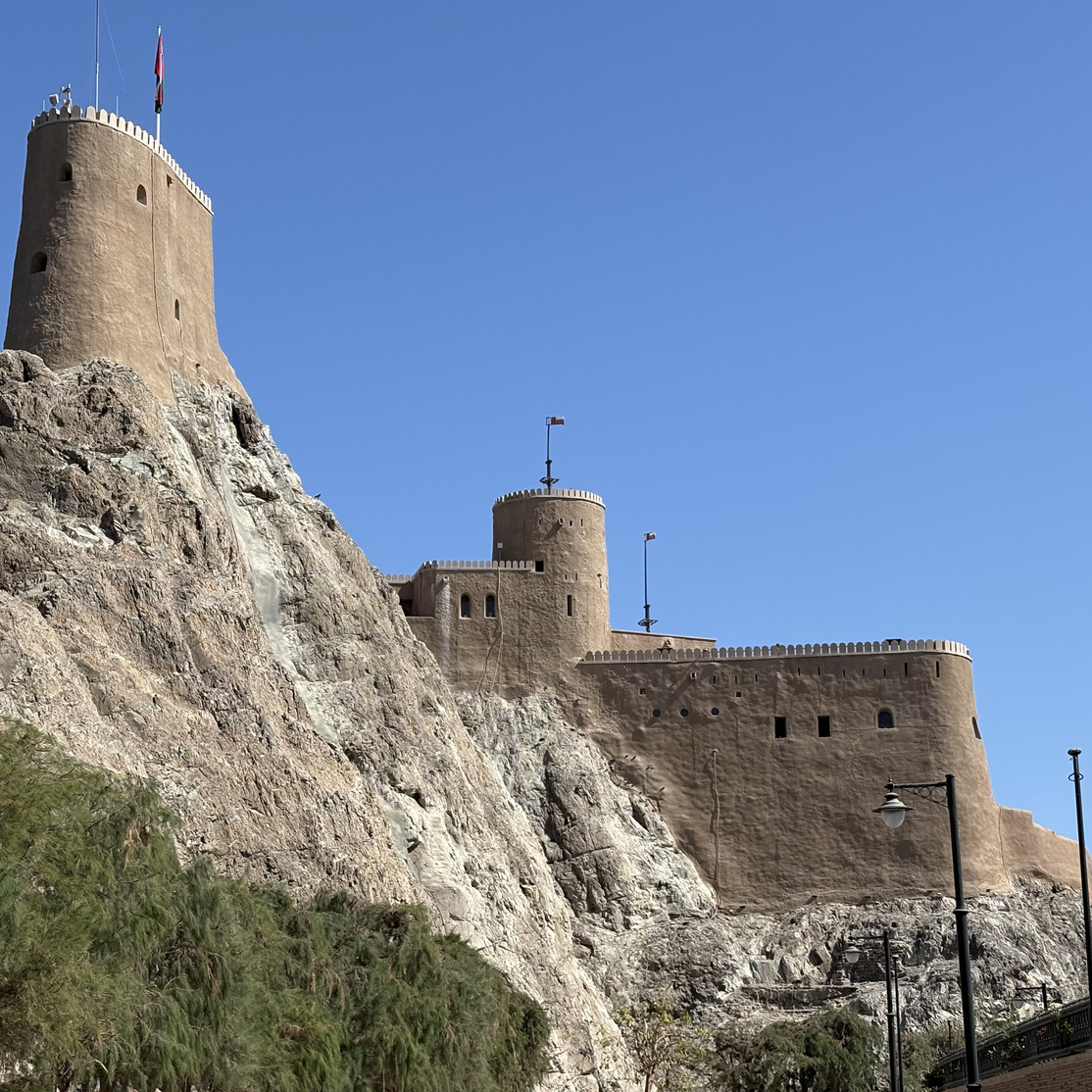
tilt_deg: +14.5
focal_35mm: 66
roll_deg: +0.7
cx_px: 480
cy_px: 566
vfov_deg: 26.1
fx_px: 2356
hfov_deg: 26.1
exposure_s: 1/3448
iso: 32
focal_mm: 5.96
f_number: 1.6
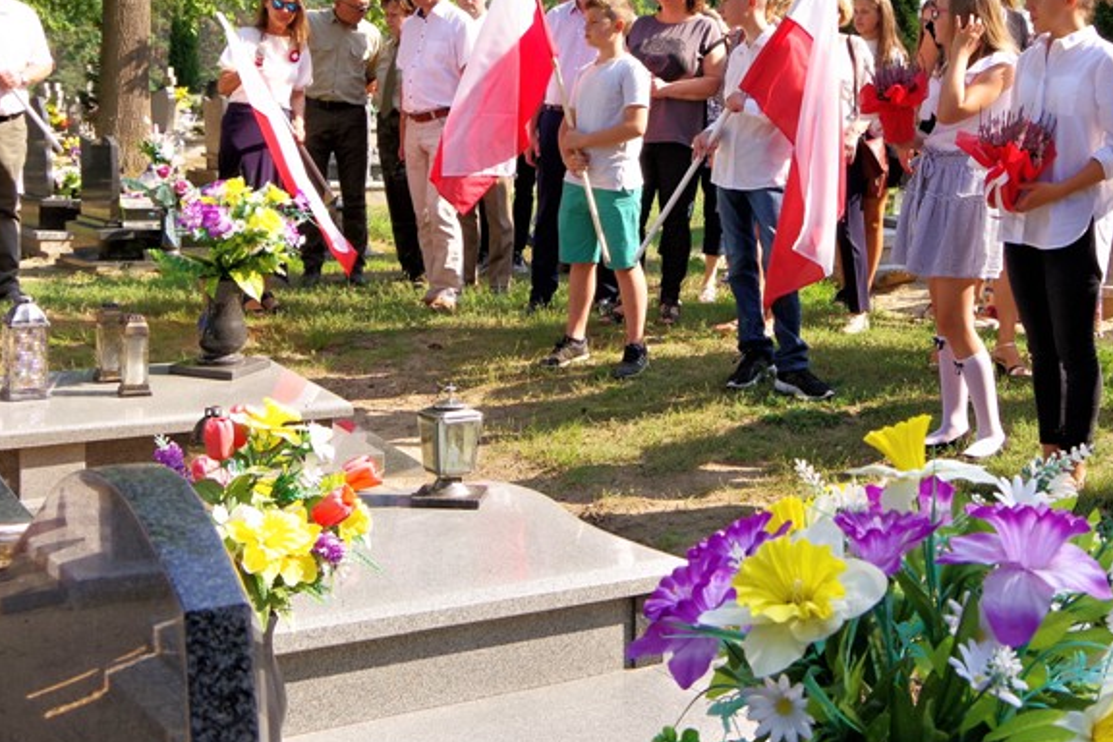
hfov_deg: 40.8
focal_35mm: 48
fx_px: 1484
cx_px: 705
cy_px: 188
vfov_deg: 27.7
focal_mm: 18
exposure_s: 1/125
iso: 200
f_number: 10
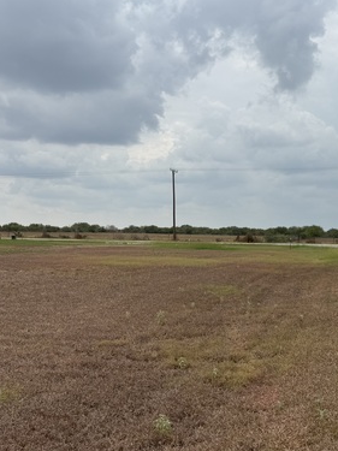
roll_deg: -0.3
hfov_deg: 35.0
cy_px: 255
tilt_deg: -1.1
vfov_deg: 45.7
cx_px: 197
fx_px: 534
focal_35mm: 41
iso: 80
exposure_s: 1/6711
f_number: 1.78
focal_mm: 6.76
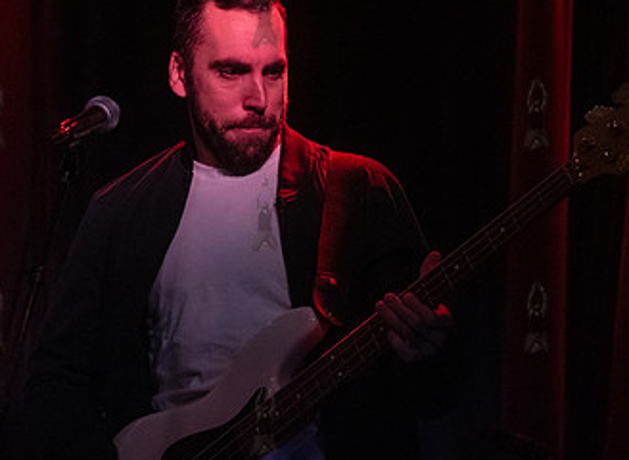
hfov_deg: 11.9
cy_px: 201
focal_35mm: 167
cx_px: 310
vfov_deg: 8.7
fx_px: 3008
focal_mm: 86
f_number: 2.8
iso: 8000
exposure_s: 1/320
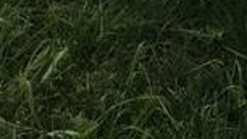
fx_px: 864
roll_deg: -0.8
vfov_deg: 8.2
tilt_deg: -5.1
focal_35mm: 132
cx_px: 149
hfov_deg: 16.2
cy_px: -230
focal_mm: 4.15
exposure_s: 1/1054
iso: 25
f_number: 2.2
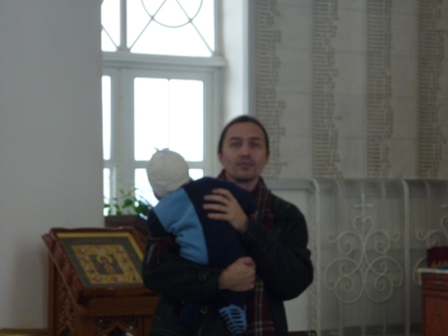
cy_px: 168
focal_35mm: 107
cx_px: 224
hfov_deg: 18.4
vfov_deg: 13.8
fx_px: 1386
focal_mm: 17.7
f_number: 5.1
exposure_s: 1/60
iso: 400
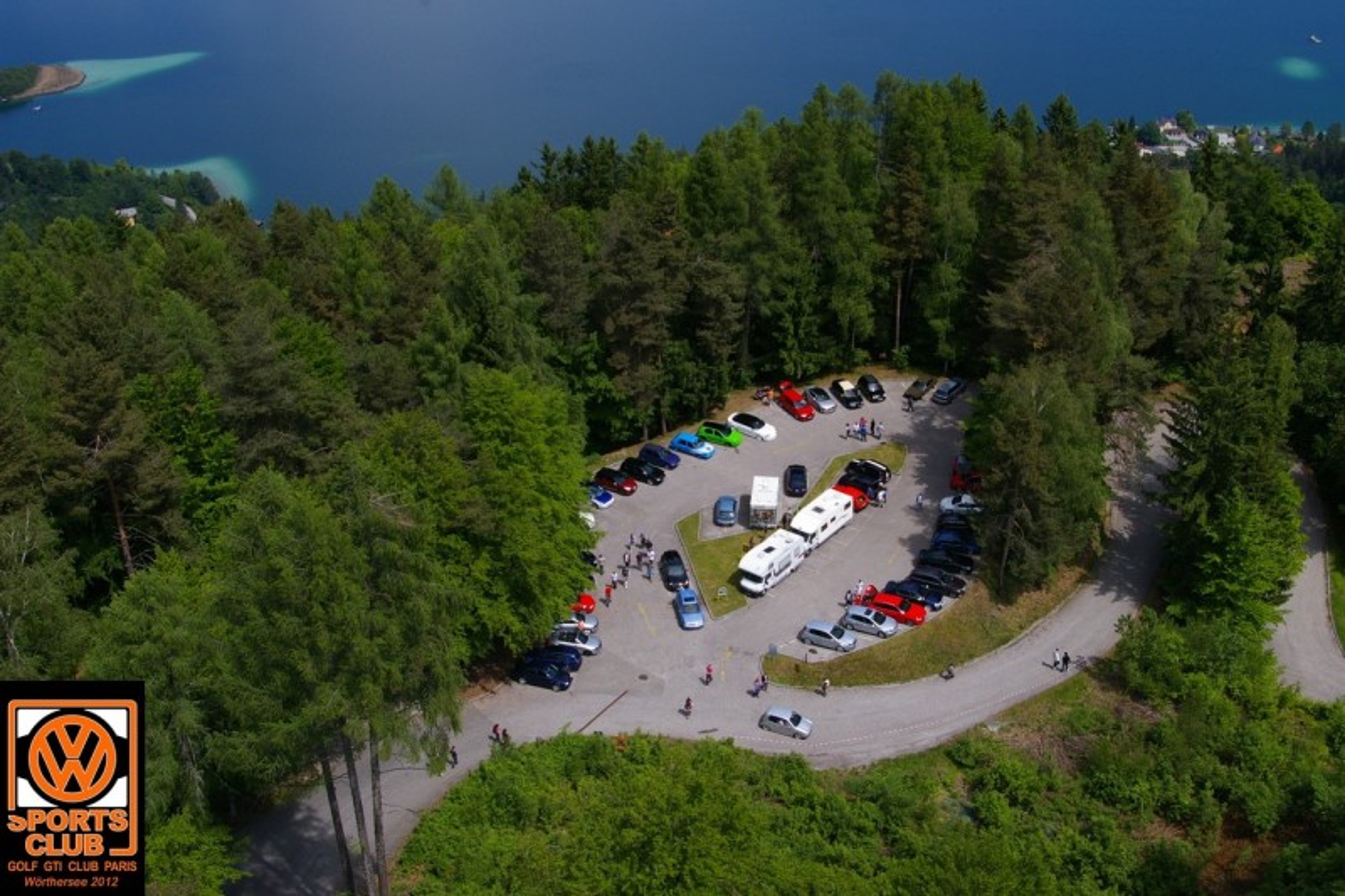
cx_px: 672
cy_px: 448
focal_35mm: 39
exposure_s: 1/250
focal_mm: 26
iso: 200
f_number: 9.5
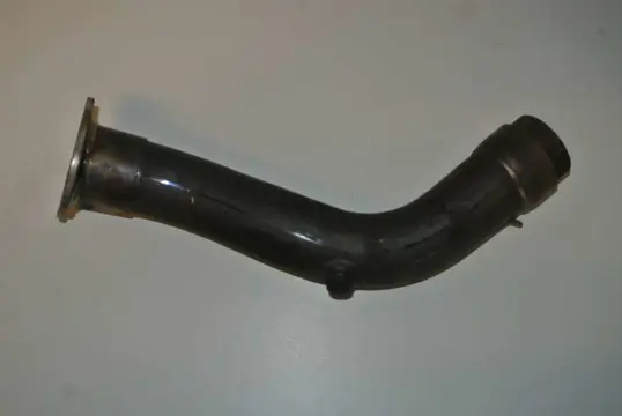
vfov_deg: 33.5
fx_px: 692
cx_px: 311
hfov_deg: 48.4
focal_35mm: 40
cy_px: 208
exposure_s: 1/60
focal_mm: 15.1
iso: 200
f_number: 4.2
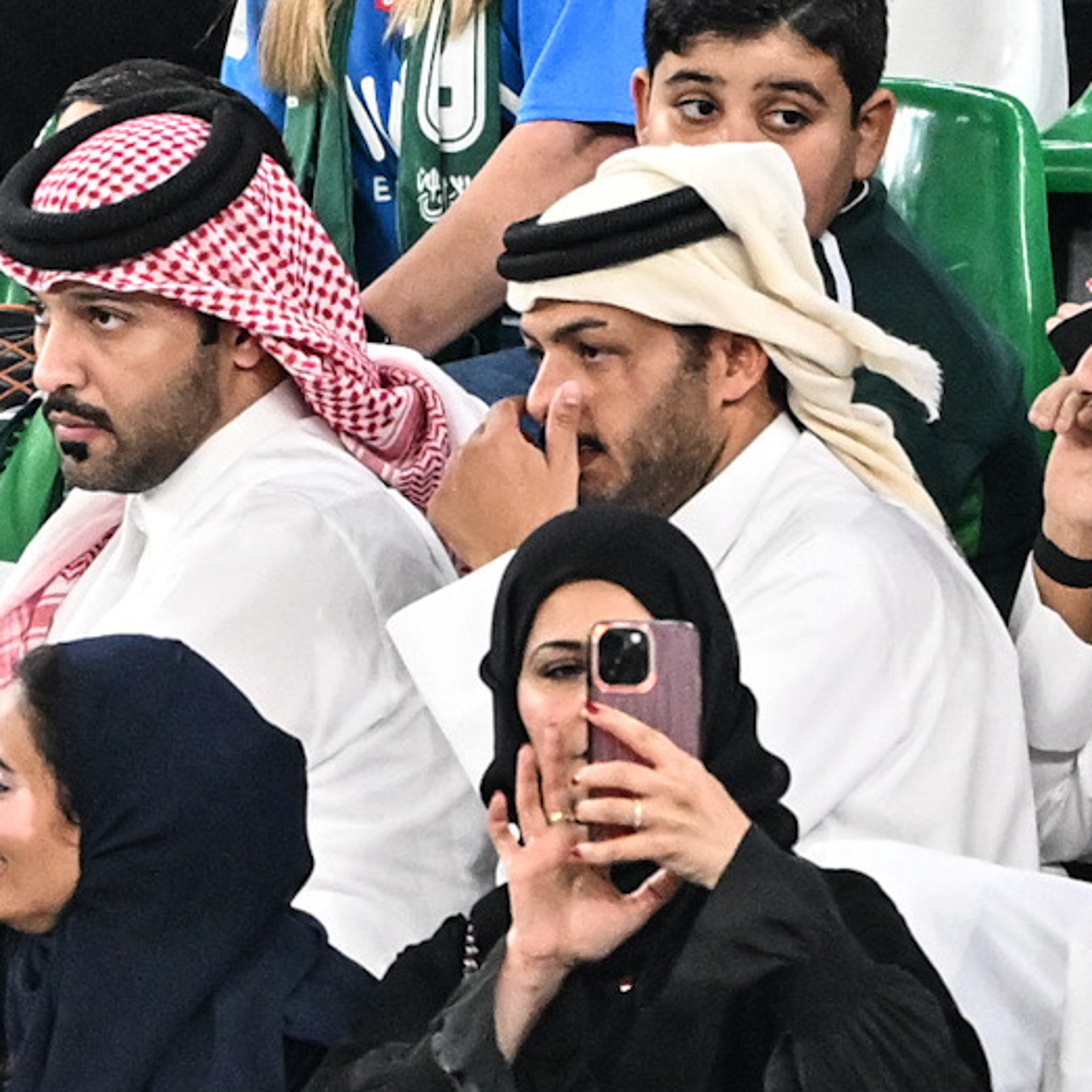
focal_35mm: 1331
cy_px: 189
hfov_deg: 1.3
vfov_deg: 1.3
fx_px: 47504
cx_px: -950
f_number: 2.8
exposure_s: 1/1000
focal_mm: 400
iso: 1600
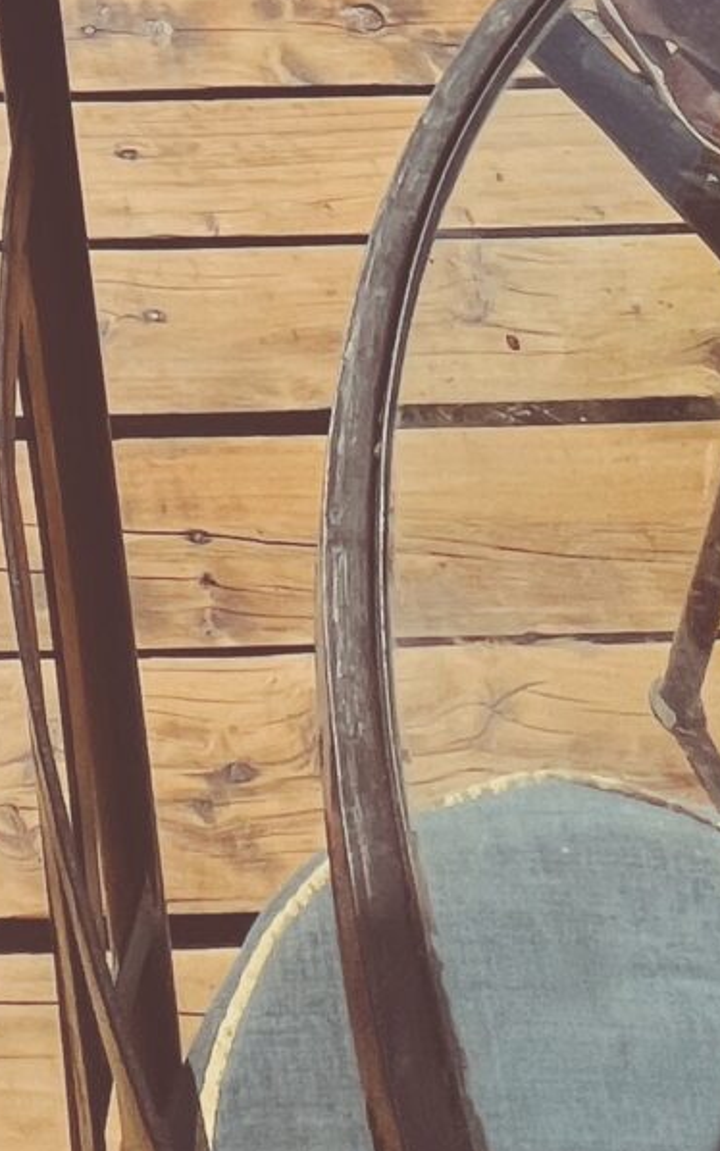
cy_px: -934
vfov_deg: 21.6
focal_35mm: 59
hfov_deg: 20.5
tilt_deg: -13.7
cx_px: -150
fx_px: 1851
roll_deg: +0.0
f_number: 1.8
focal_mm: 1.57
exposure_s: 1/5525
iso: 32
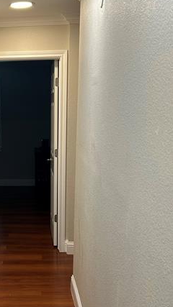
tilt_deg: -12.9
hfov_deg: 22.9
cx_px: 20
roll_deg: +1.0
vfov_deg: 40.2
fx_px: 416
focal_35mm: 51
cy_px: 198
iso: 50
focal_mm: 5.7
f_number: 1.5
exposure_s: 1/111
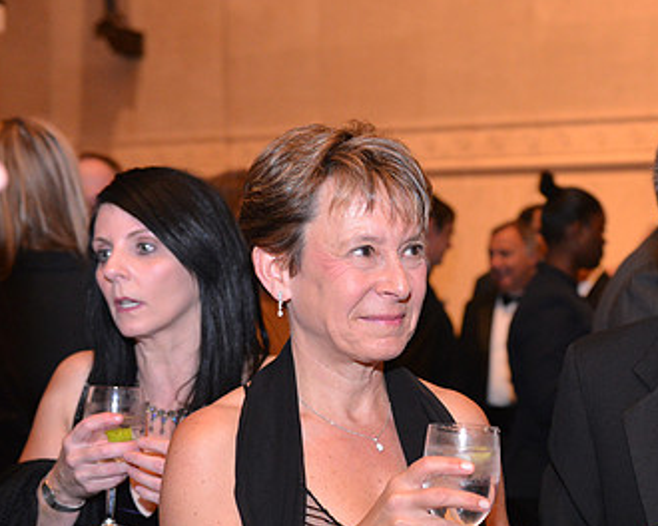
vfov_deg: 23.0
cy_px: 364
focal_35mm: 66
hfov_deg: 28.1
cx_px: 526
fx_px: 1285
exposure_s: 1/60
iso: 3200
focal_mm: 40
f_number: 3.2
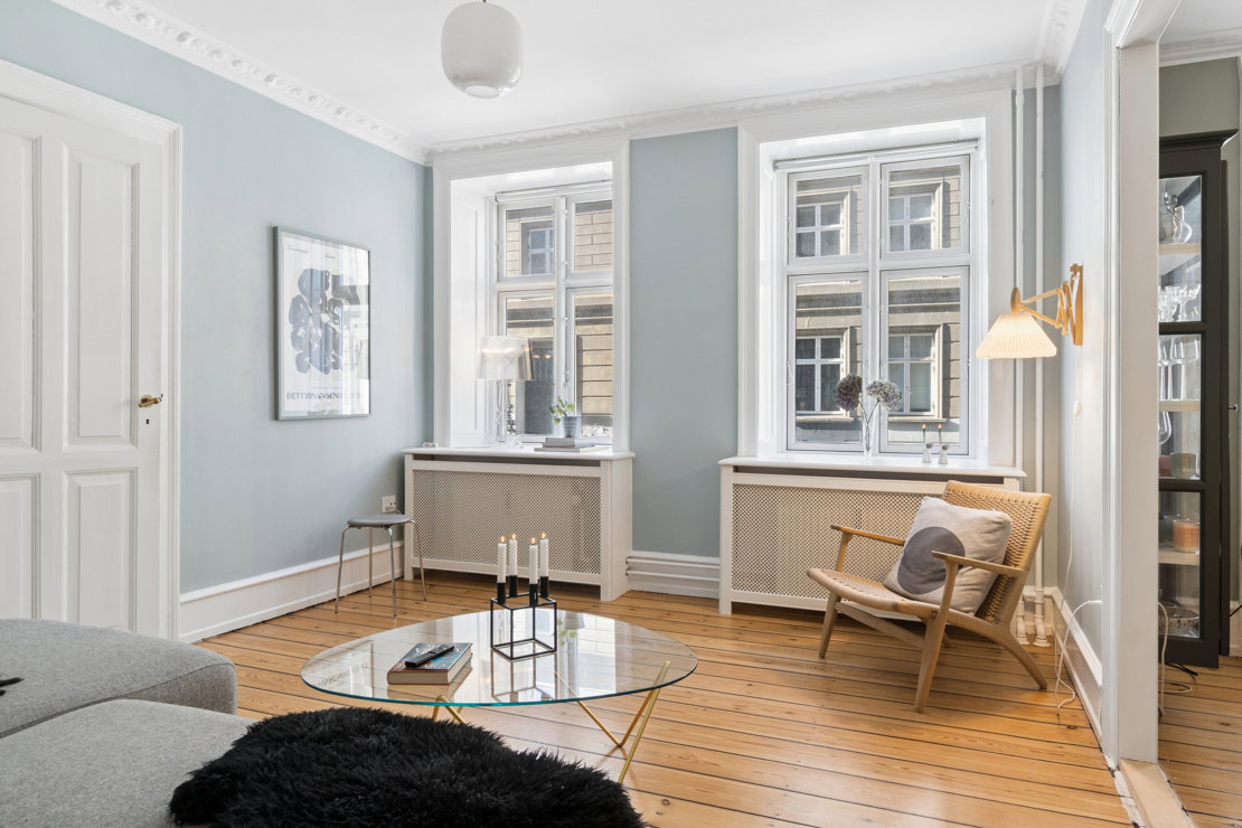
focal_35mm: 22
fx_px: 776
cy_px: 414
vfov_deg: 56.1
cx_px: 621
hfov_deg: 77.3
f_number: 8
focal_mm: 15
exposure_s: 1/6
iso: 200
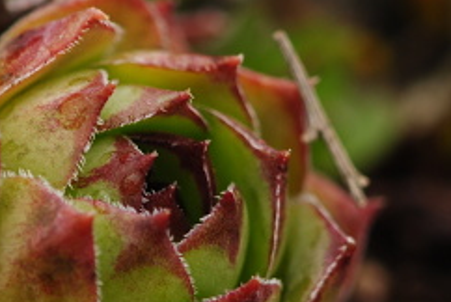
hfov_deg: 4.9
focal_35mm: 422
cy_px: 213
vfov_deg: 3.3
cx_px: 205
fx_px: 5289
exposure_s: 1/200
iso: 100
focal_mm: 85
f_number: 5.6
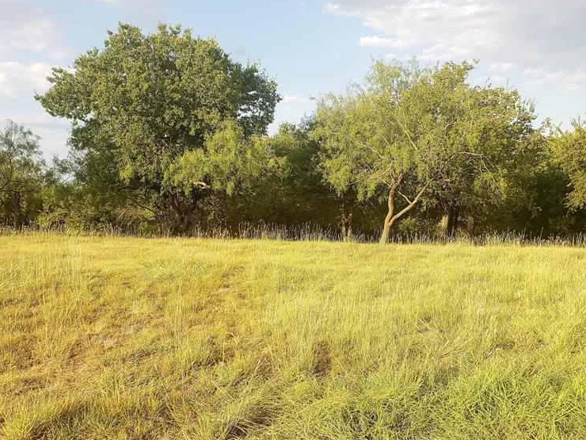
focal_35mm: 36
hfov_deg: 51.2
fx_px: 609
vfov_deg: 39.6
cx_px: 334
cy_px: 249
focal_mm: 4.3
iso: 50
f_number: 2.4
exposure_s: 1/531
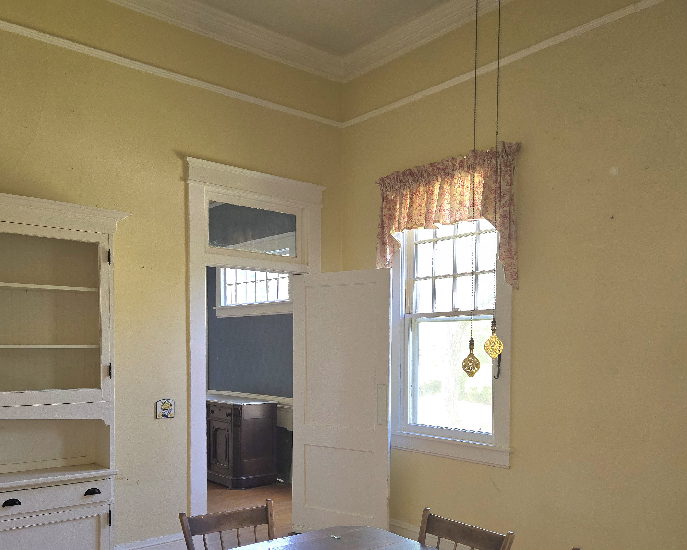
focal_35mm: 32
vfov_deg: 45.1
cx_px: 324
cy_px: 367
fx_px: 651
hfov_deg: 55.6
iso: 64
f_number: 1.8
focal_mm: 5.4
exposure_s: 1/60.2
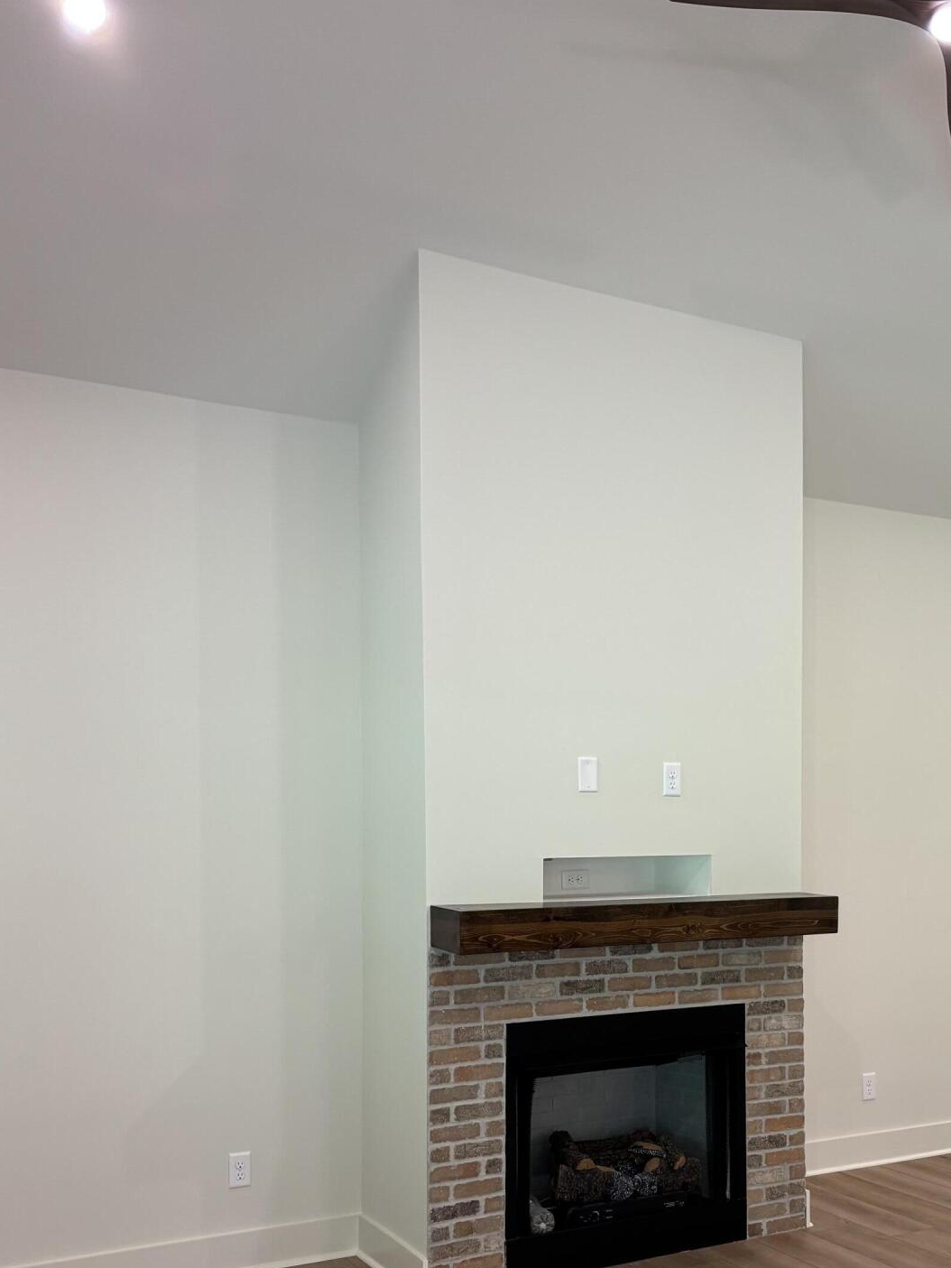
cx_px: 646
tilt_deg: -2.9
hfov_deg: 38.2
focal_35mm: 37
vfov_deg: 49.3
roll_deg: -0.5
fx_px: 1355
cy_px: 847
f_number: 1.6
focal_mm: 5.96
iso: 160
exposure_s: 1/60
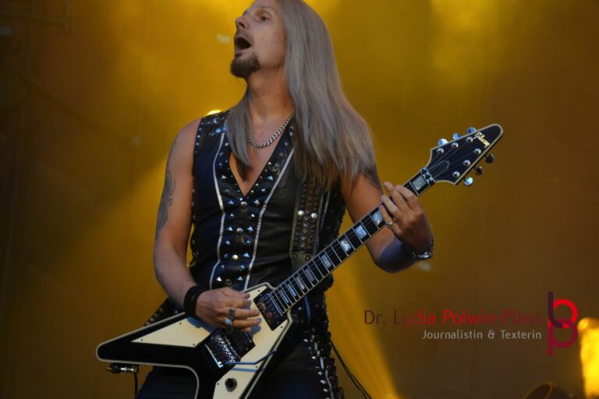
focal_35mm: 172
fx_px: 2870
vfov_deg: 8.0
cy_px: 200
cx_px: 300
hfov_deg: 11.9
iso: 4000
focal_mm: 115
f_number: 5.6
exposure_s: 1/200
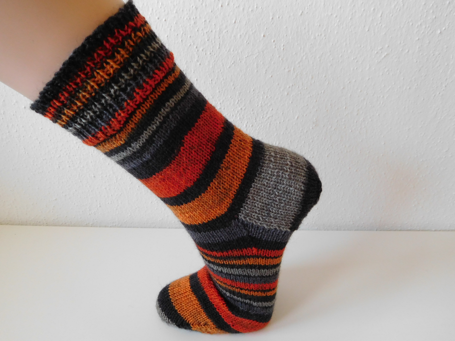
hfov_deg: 69.4
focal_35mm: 25
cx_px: 228
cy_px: 170
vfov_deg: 54.9
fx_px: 329
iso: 320
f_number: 3.4
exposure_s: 1/30
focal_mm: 4.5
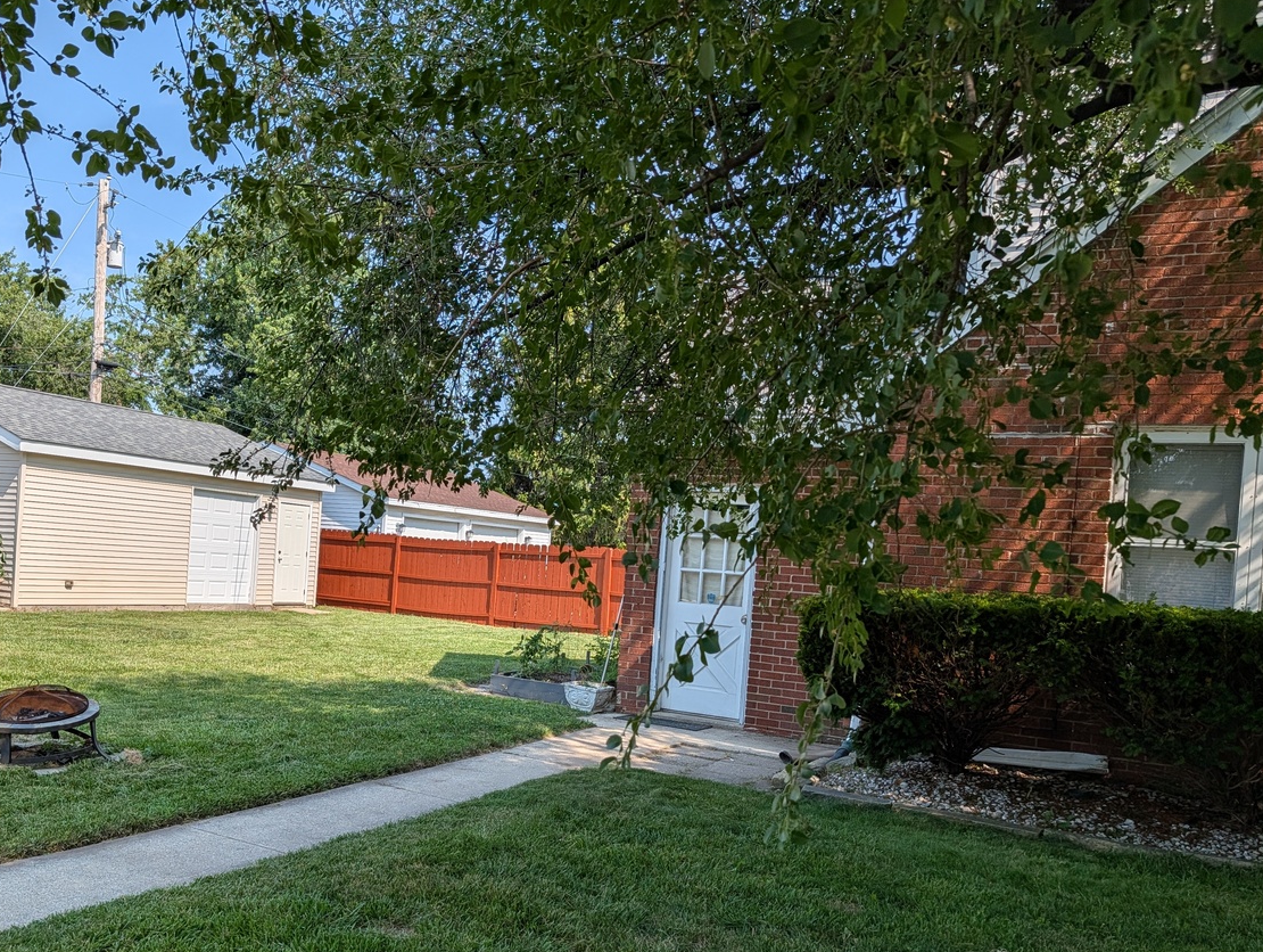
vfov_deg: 45.3
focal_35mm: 31
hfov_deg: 57.4
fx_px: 1133
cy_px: 577
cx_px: 453
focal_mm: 6.9
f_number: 1.68
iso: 21
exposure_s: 1/1337
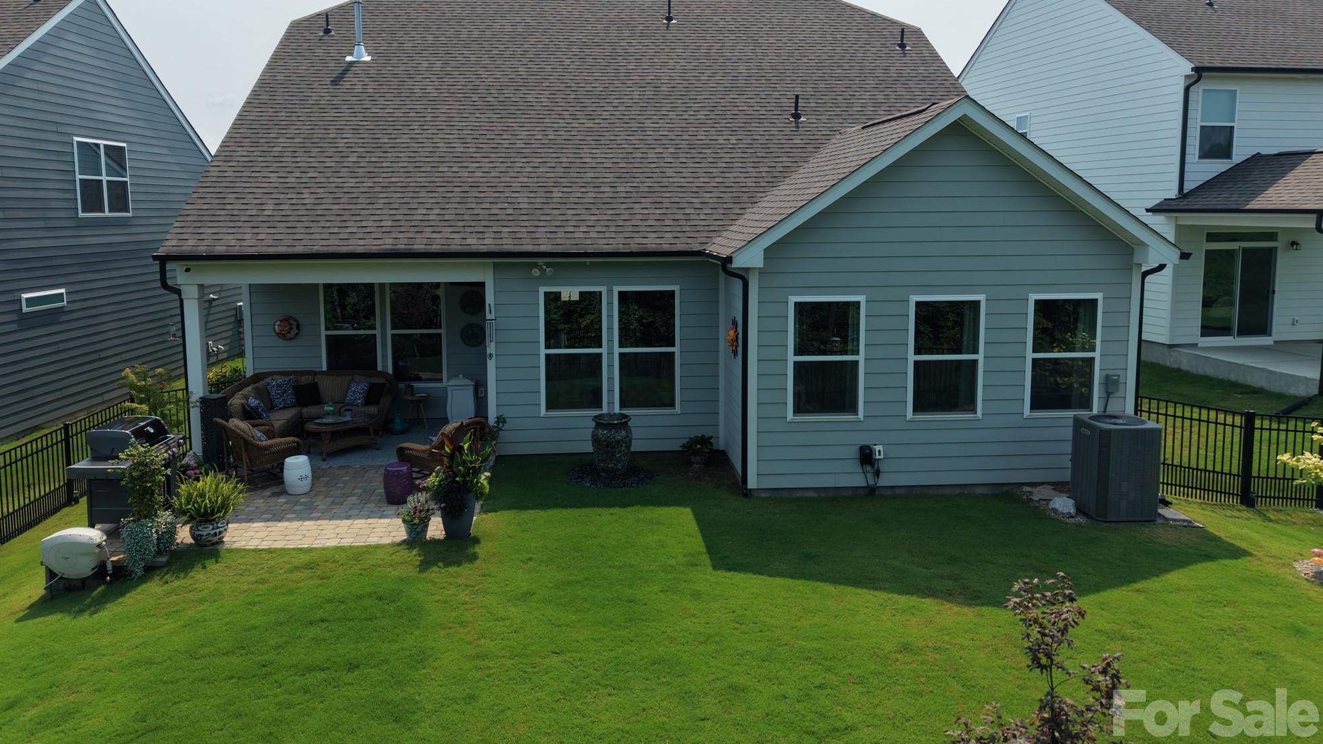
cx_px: 642
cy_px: 309
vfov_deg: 42.8
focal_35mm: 27
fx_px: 947
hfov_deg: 69.8
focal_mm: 8.67
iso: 400
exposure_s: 1/8000
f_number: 1.8
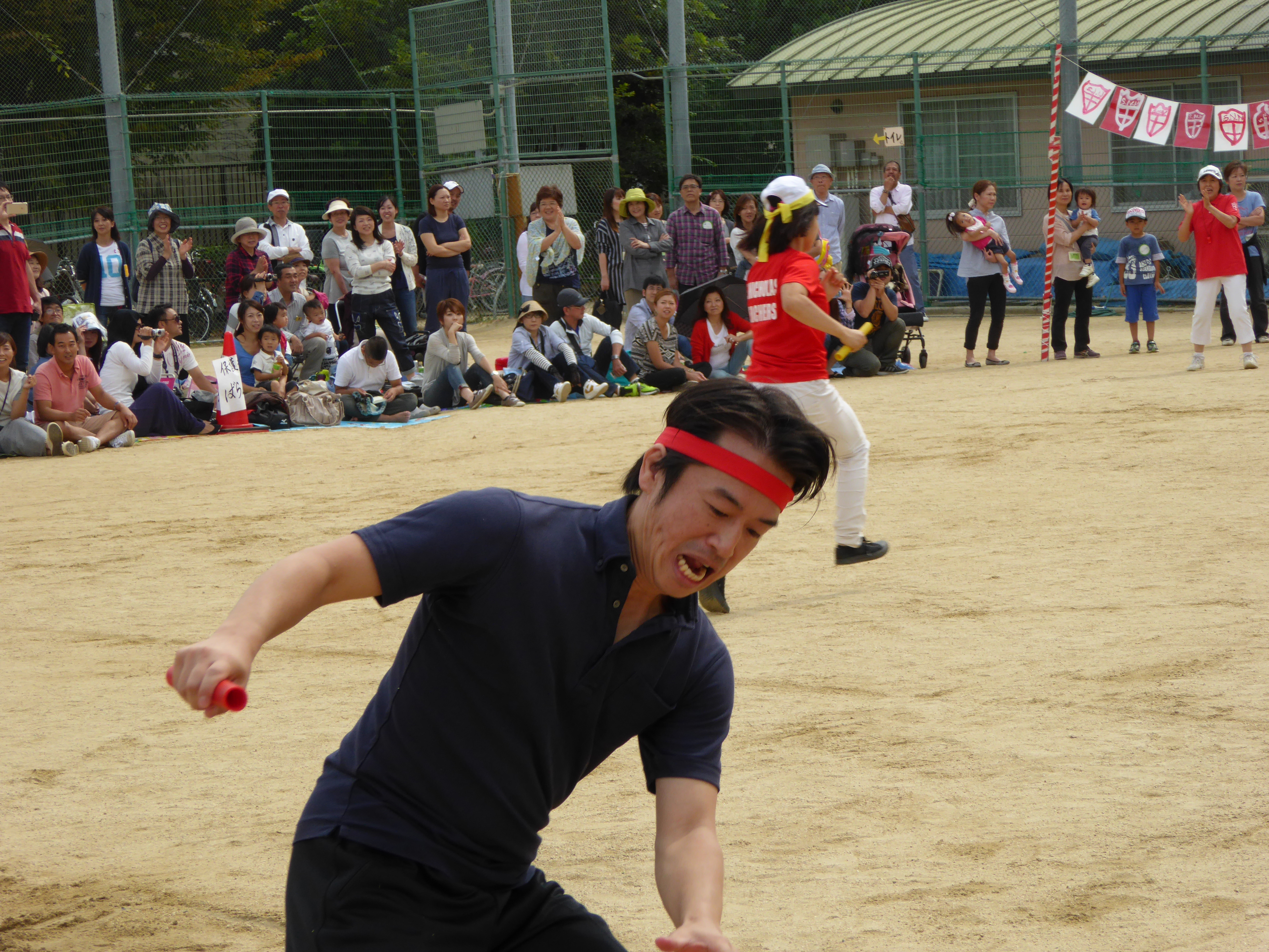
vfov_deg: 13.8
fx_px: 3923
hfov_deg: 18.4
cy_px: 476
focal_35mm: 107
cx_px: 634
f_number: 5
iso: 100
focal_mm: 17.5
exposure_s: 1/400
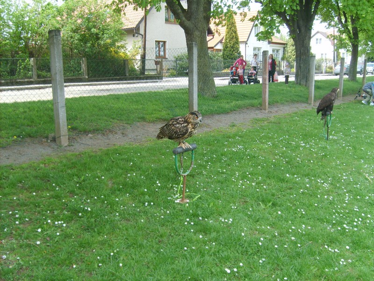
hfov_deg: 52.6
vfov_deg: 40.7
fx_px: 378
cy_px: 140
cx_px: 187
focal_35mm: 35
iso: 50
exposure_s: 1/125
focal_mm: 5.8
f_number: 2.8
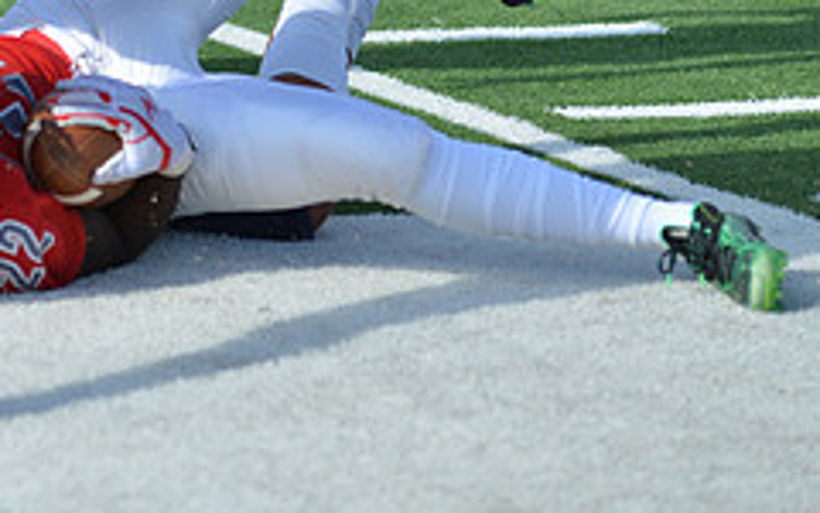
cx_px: 51
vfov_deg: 4.4
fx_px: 6704
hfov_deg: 7.0
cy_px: -121
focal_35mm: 300
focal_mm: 122
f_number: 2.8
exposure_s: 1/1600
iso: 100
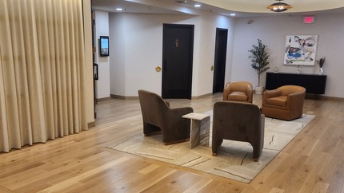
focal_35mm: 35
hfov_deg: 56.6
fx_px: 319
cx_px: 173
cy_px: 116
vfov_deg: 33.6
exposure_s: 1/120
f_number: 1.8
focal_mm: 5.4
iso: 200
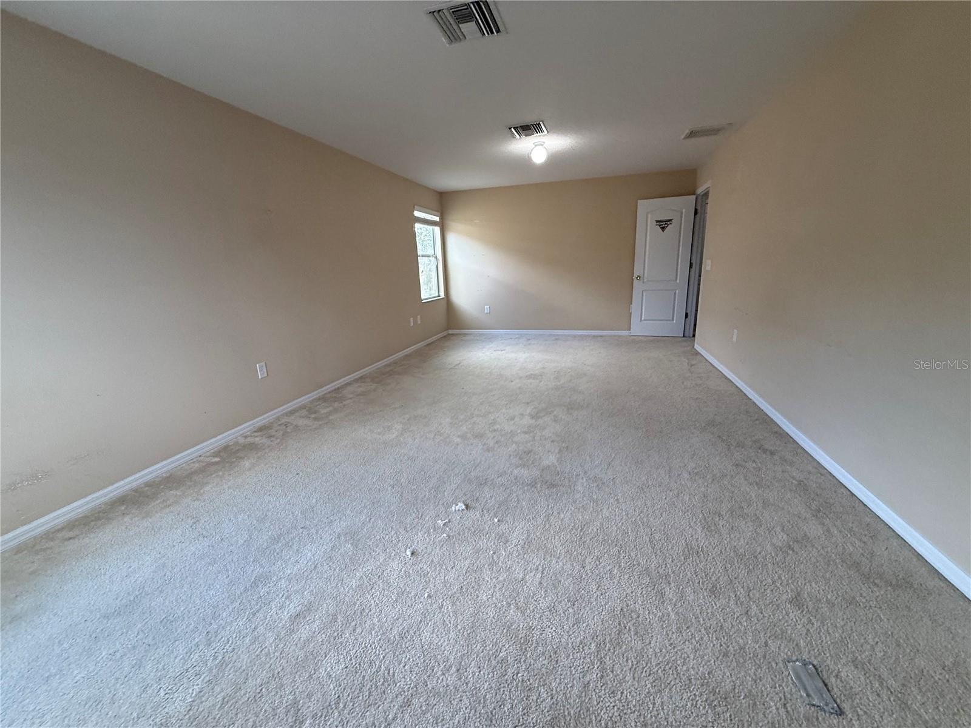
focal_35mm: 14
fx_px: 393
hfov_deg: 102.1
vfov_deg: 85.7
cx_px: 486
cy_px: 364
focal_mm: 2.22
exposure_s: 1/120
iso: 160
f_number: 2.2
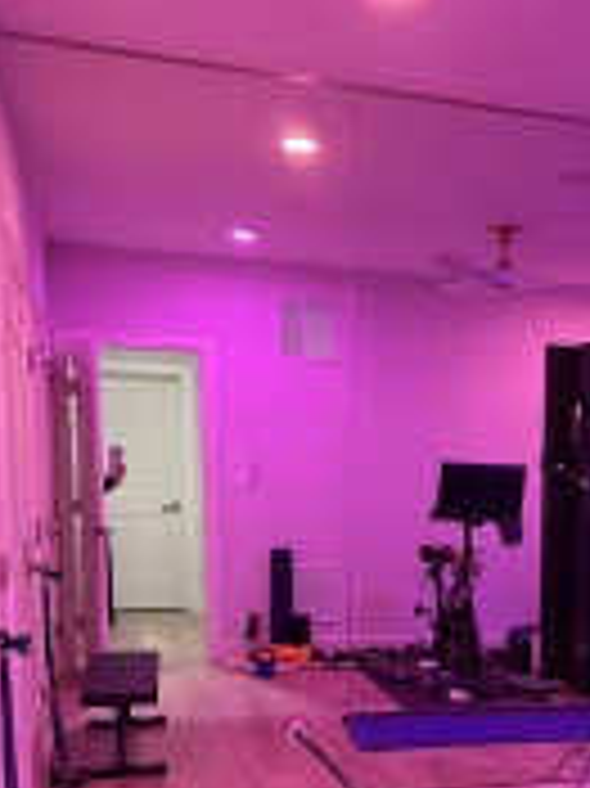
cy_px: 639
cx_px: 572
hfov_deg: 28.6
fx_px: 1092
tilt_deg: -8.3
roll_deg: -0.5
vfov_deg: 38.1
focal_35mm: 48
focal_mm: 6.76
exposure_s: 1/53
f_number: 1.78
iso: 800
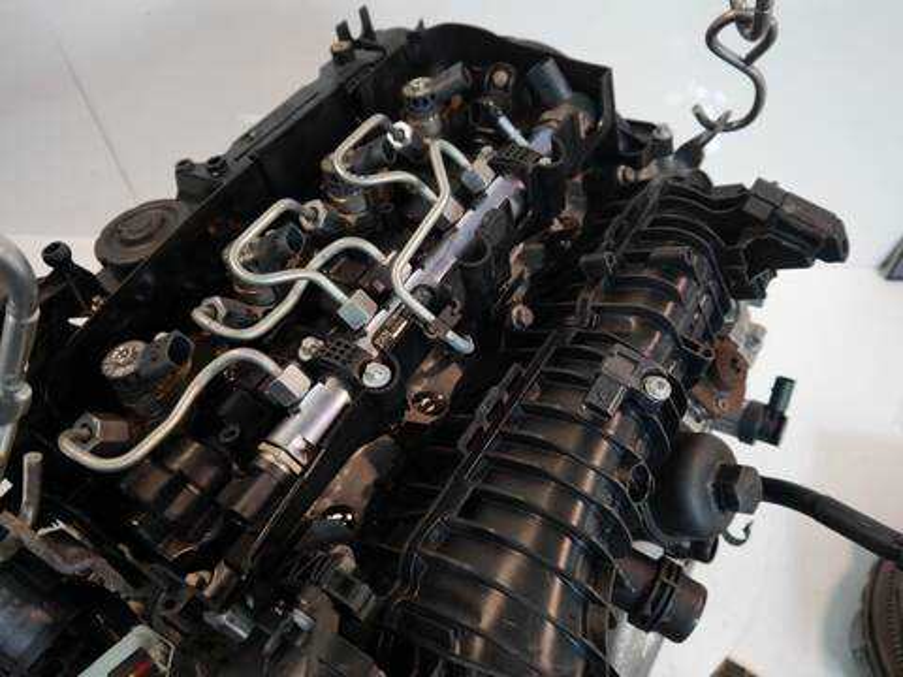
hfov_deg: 63.4
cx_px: 452
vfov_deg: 49.7
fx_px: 730
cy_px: 338
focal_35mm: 28
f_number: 3.5
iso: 500
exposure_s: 1/125
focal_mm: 14
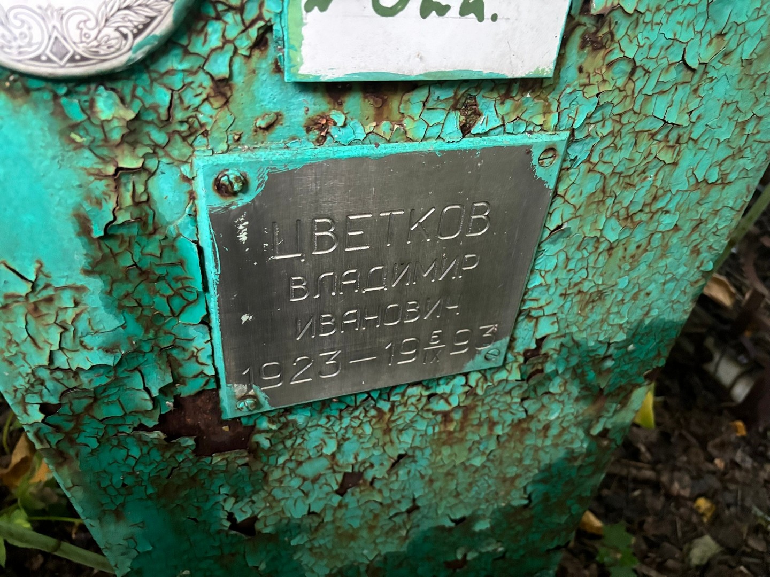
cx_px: 385
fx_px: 578
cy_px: 288
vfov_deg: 53.1
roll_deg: -2.3
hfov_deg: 67.3
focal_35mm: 26
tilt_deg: -41.3
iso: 640
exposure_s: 1/35
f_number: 1.6
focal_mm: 5.96
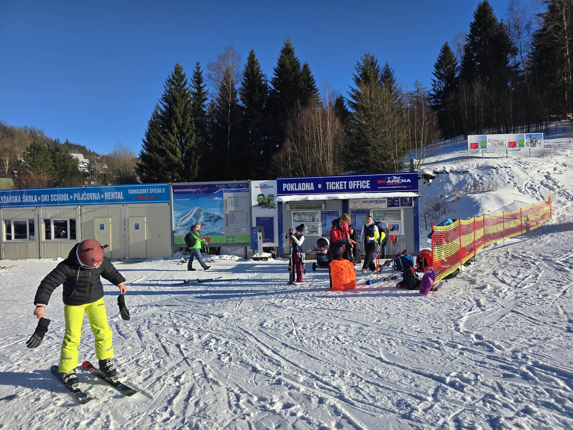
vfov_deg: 58.9
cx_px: 286
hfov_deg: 73.9
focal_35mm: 23
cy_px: 215
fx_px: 381
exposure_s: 1/885
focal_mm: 6.3
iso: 12
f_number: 1.7
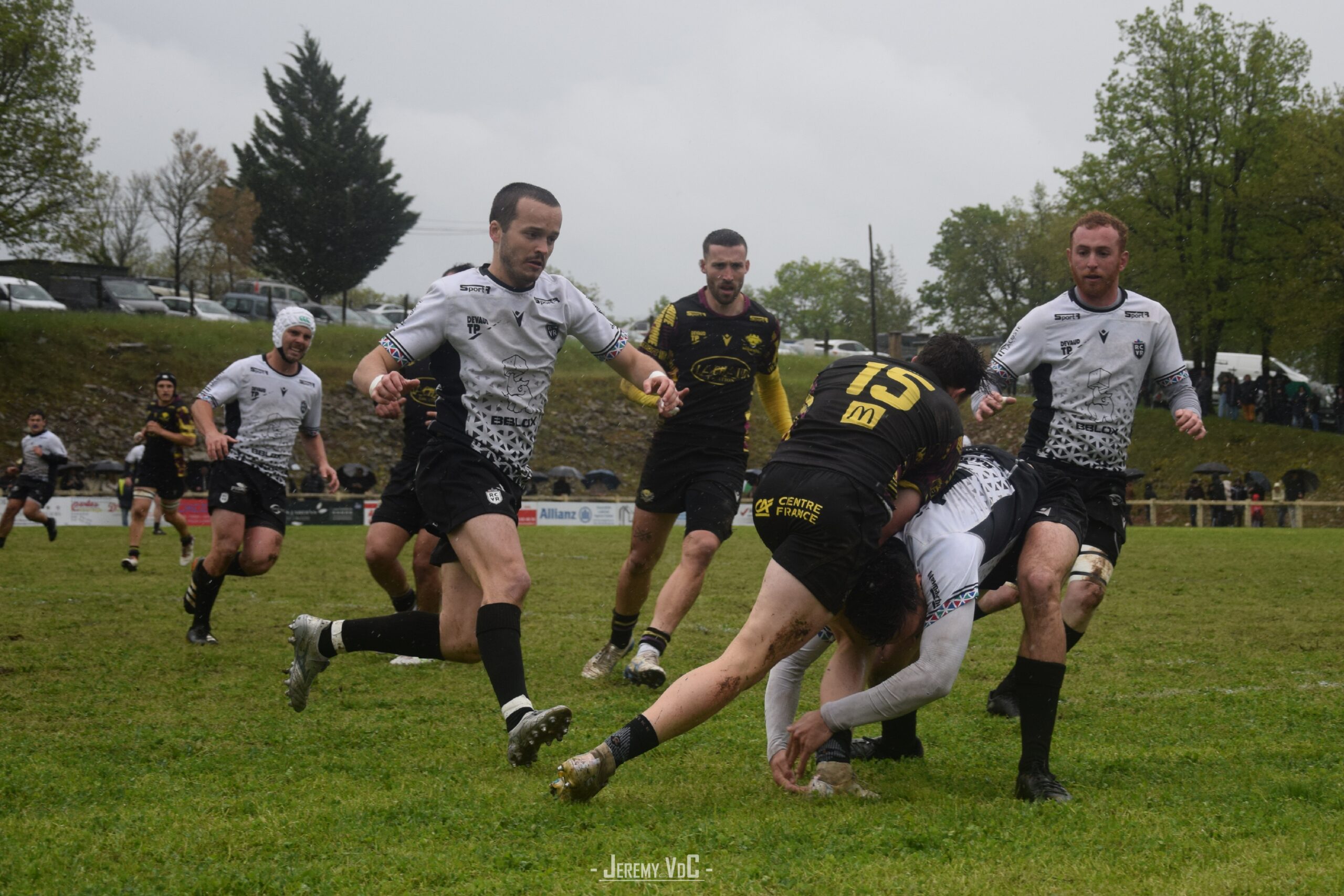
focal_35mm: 60
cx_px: 672
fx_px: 2240
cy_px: 448
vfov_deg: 22.6
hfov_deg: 33.4
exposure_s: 1/1250
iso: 400
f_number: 4.5
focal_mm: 40
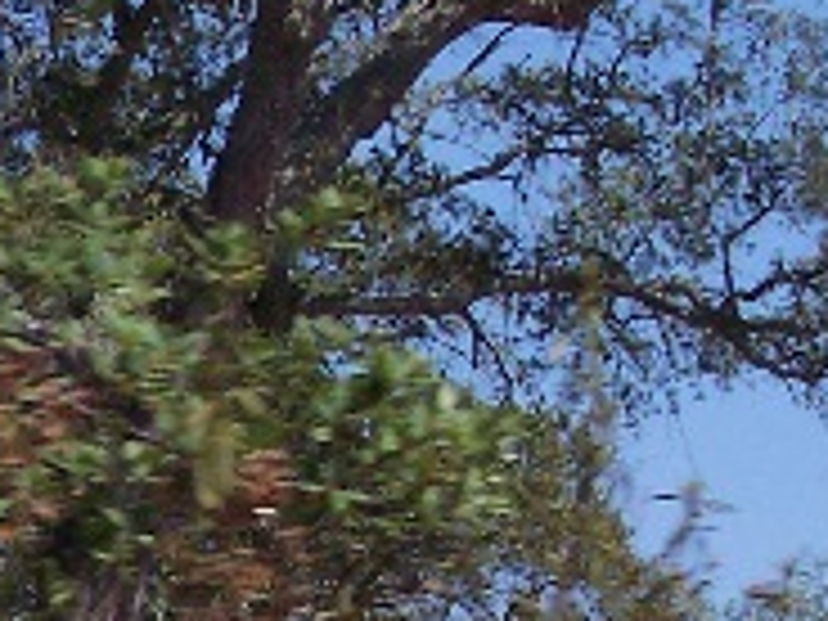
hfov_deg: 5.1
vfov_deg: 3.8
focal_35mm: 387
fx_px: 9257
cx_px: -346
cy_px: 536
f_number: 6.7
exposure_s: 1/500
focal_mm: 18.7
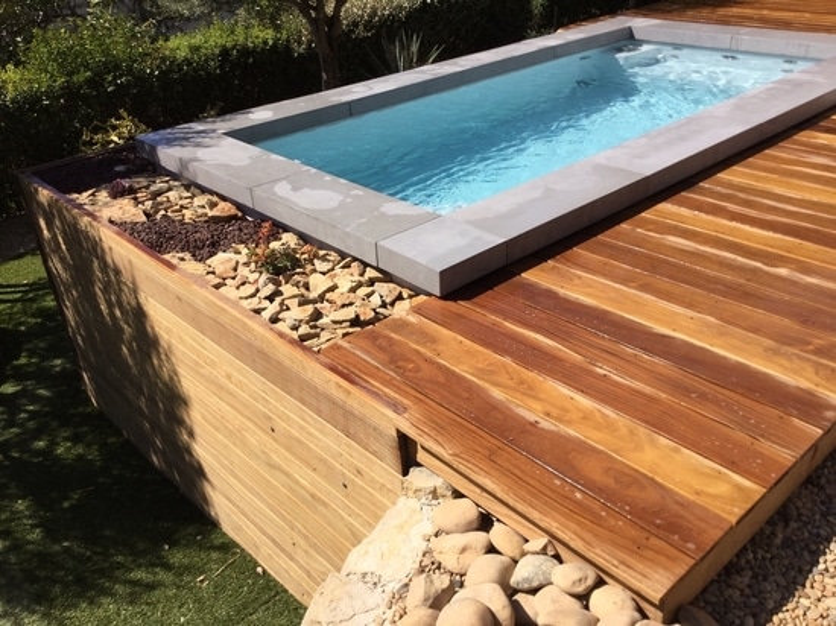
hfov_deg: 58.4
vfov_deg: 45.4
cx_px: 418
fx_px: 748
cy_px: 313
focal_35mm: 31
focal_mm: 3.3
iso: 25
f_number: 2.4
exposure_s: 1/1631
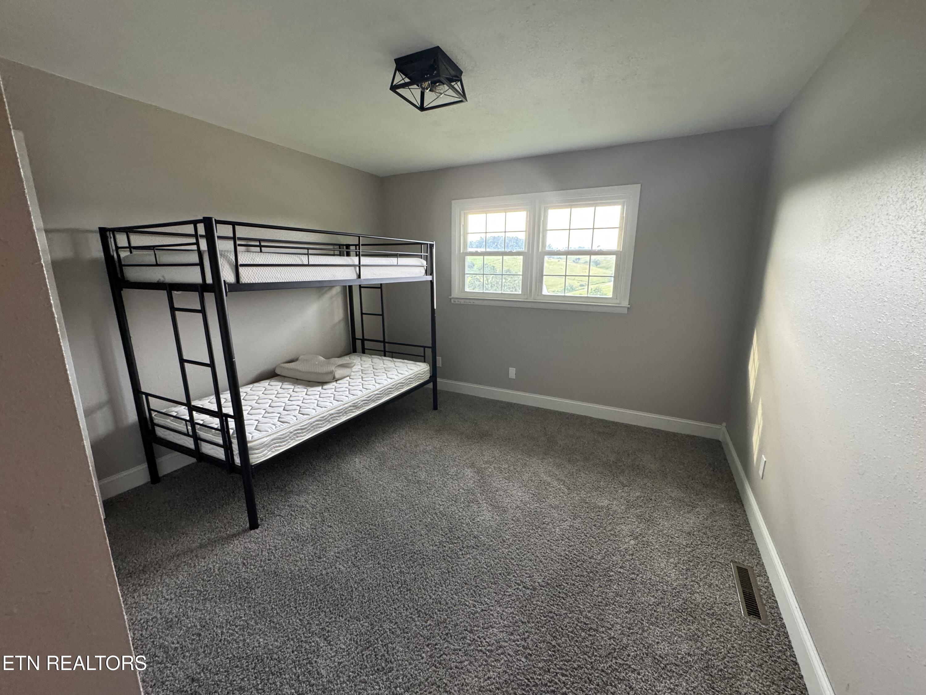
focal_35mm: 14
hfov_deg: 102.1
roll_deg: -0.6
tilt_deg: -12.7
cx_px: 463
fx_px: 375
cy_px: 348
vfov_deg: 85.7
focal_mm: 2.22
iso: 320
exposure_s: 1/60
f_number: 2.2
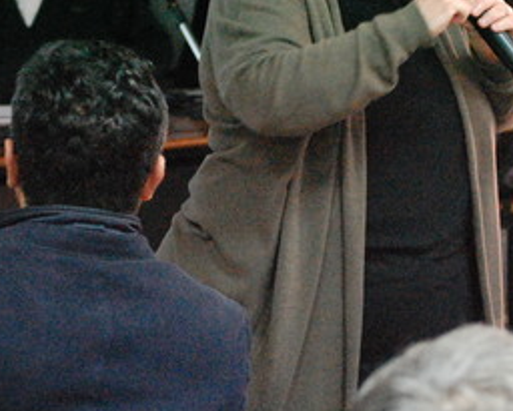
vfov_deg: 8.2
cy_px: 48
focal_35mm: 189
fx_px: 2873
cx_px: 371
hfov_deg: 10.2
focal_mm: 55
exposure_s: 1/40
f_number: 4.2
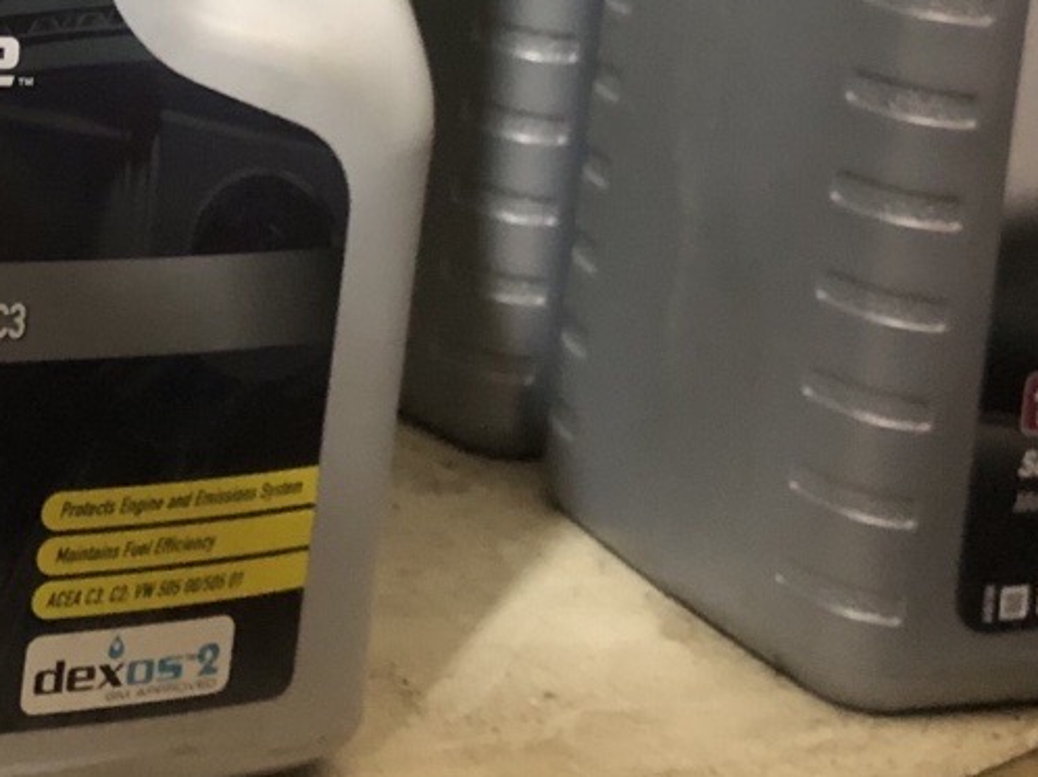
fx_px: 2428
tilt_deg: -10.1
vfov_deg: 17.5
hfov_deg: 23.1
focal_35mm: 81
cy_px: -92
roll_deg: -3.4
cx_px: -23
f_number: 1.8
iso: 100
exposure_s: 1/6
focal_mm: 4
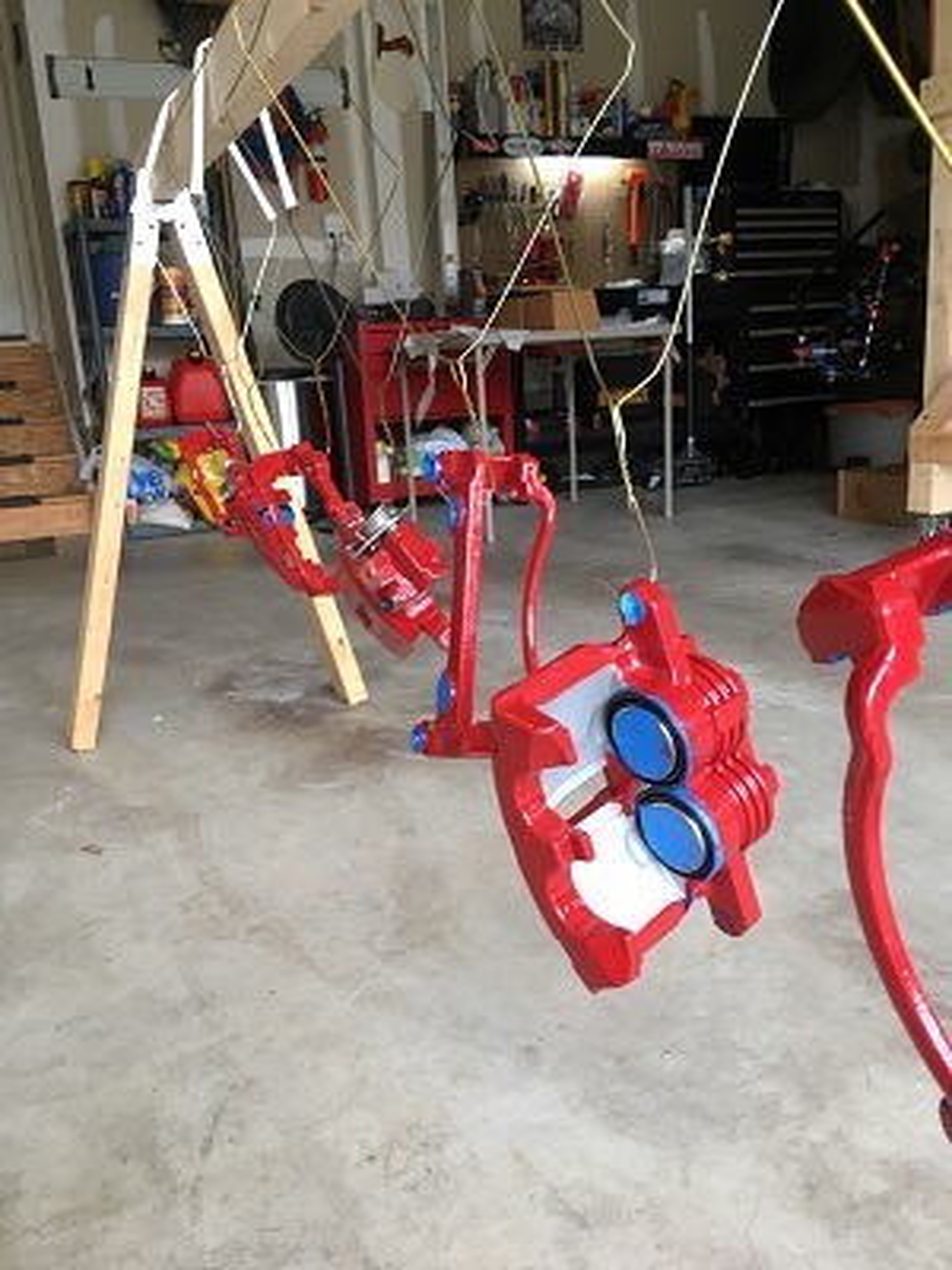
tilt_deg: -13.1
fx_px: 1063
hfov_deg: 48.2
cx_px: 476
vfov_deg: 61.7
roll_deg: +4.5
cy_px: 635
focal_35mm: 29
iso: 80
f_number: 2.2
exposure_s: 1/30
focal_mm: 4.15
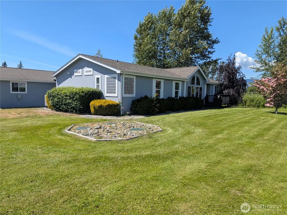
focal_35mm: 24
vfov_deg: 56.8
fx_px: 199
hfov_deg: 71.6
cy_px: 108
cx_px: 144
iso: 33
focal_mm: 4.53
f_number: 1.7
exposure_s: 1/1433
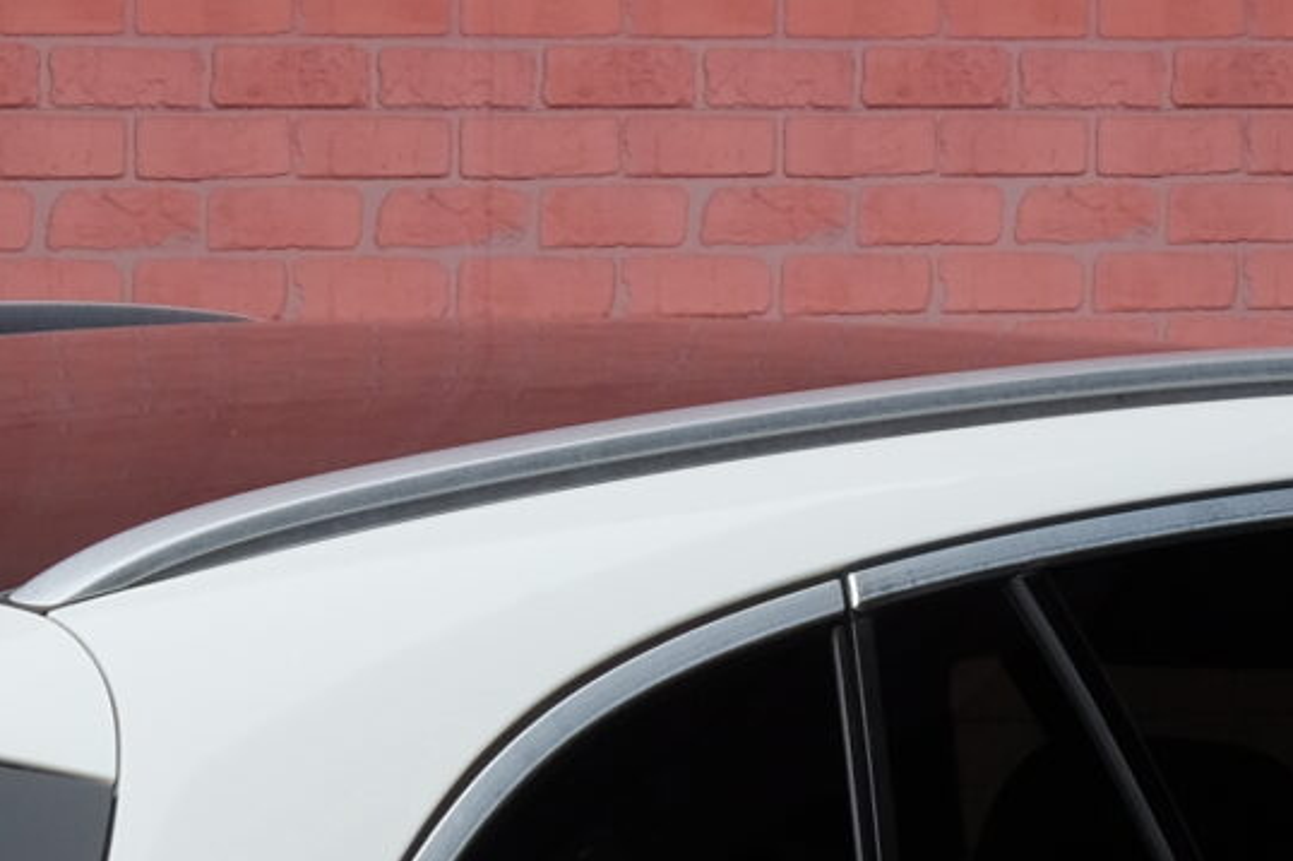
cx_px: 536
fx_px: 10086
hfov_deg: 7.3
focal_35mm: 281
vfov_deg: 4.8
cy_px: 1759
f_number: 9
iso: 400
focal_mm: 39
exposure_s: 1/400
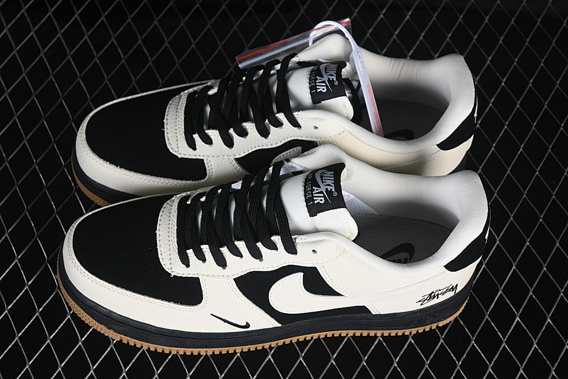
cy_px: 190
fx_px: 1183
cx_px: 284
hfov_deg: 27.0
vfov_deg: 18.2
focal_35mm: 75
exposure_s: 1/60
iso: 160
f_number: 6.3
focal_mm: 50
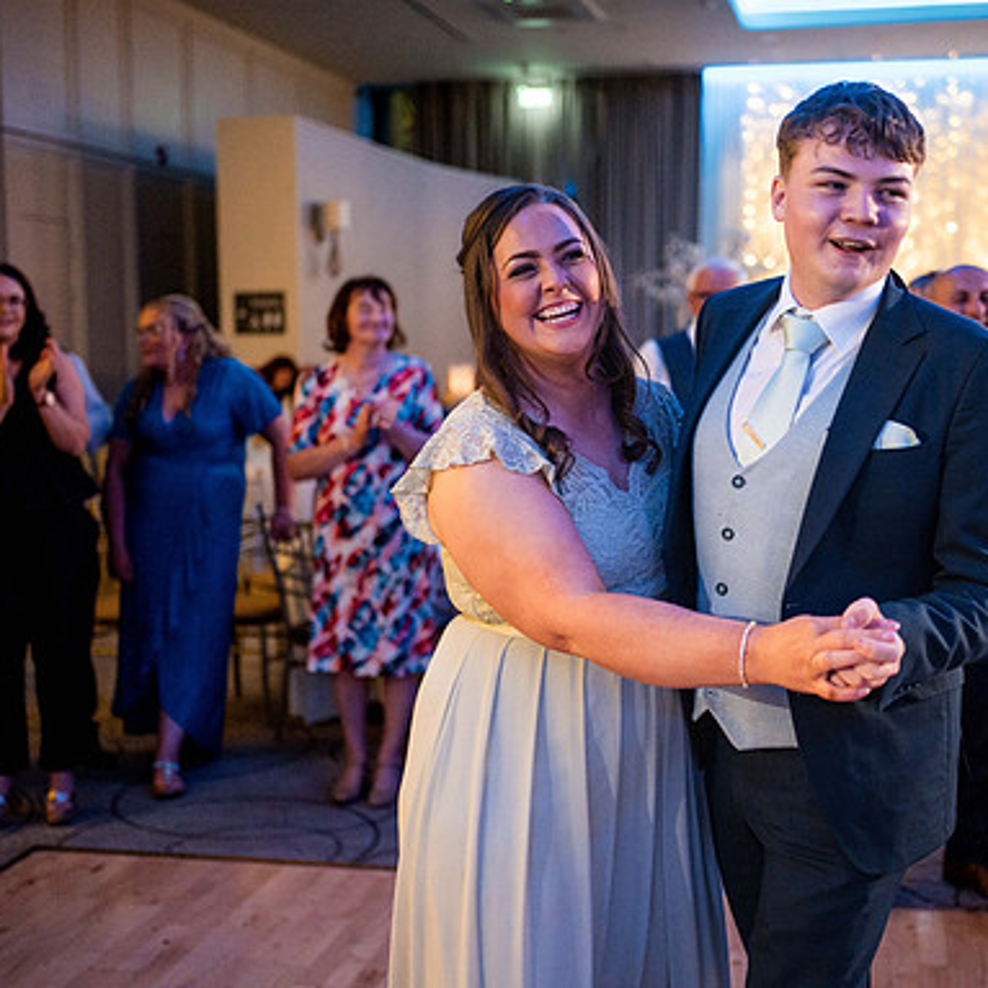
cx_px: 588
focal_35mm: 45
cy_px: 497
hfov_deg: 37.4
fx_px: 1453
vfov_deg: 37.6
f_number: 1.8
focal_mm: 35
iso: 4000
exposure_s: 1/250
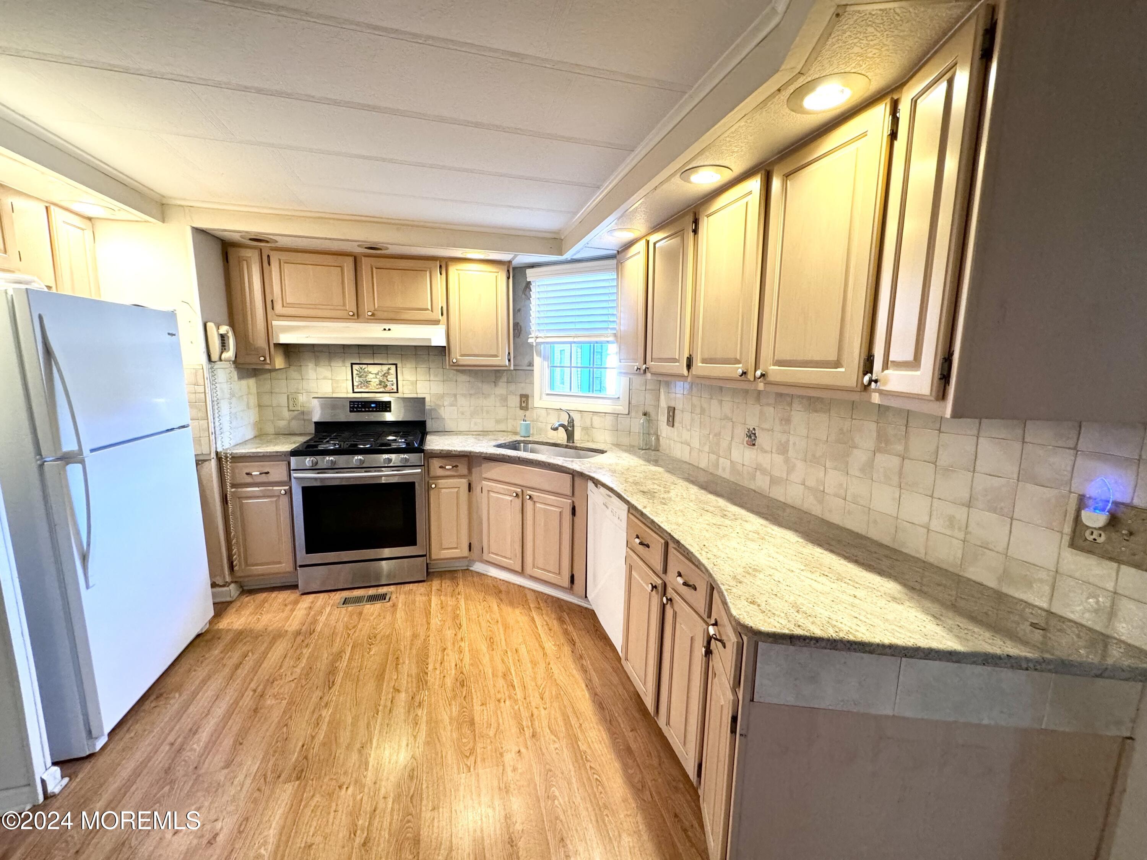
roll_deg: -1.1
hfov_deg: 102.1
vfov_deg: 85.7
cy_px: 430
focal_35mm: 14
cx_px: 574
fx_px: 464
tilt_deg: -9.3
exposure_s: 1/60
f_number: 2.2
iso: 250
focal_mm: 2.22
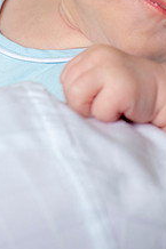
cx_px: 162
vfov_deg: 3.2
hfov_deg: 2.1
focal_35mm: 649
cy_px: 50
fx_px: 4496
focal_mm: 200
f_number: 5.6
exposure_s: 1/200
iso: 250
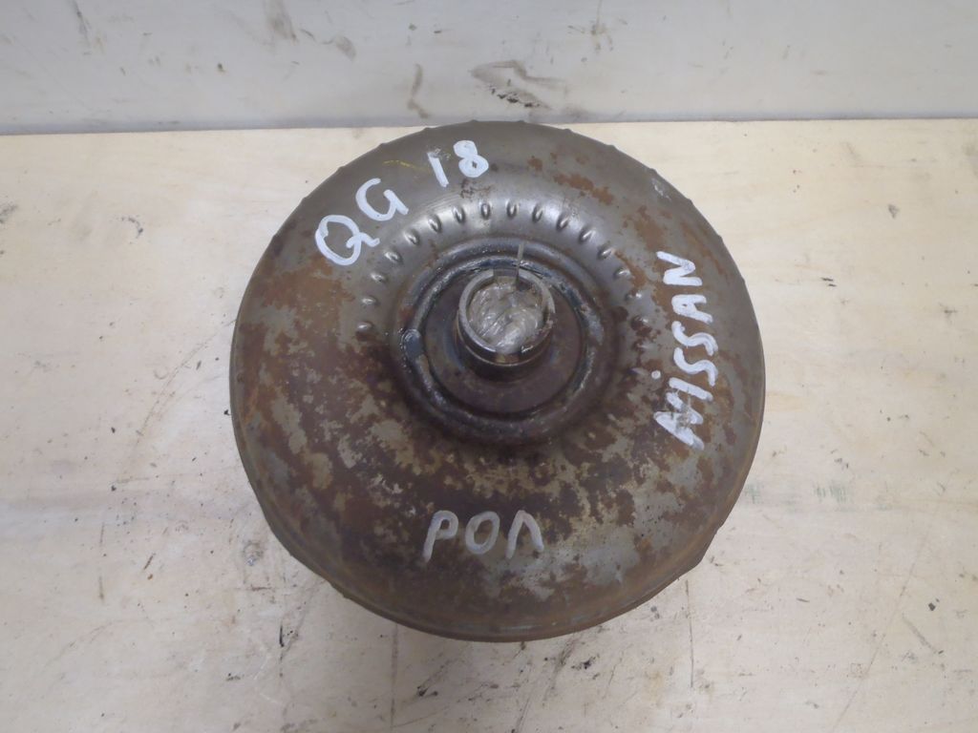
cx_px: 489
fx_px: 791
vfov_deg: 49.7
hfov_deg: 63.4
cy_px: 366
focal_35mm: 28
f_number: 3.5
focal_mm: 5
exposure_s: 1/6
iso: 200
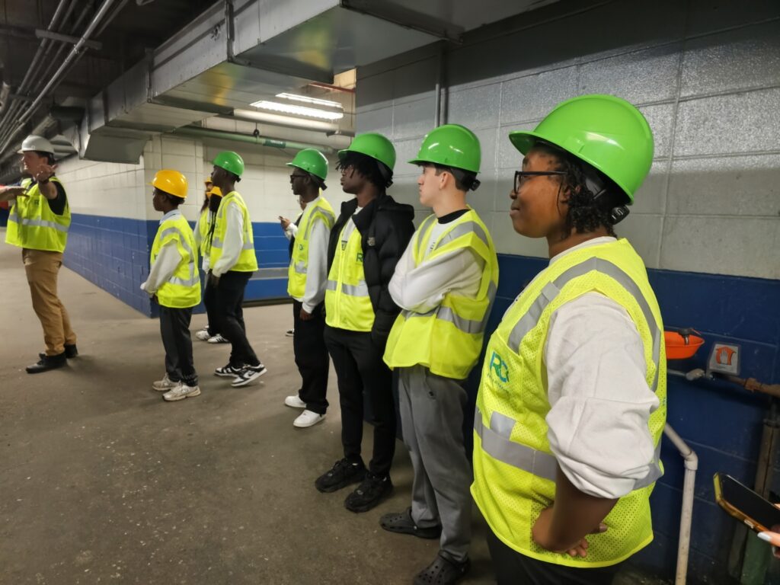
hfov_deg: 73.9
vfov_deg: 58.9
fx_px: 518
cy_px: 292
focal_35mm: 23
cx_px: 390
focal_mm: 6.3
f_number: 1.7
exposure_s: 1/30
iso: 500
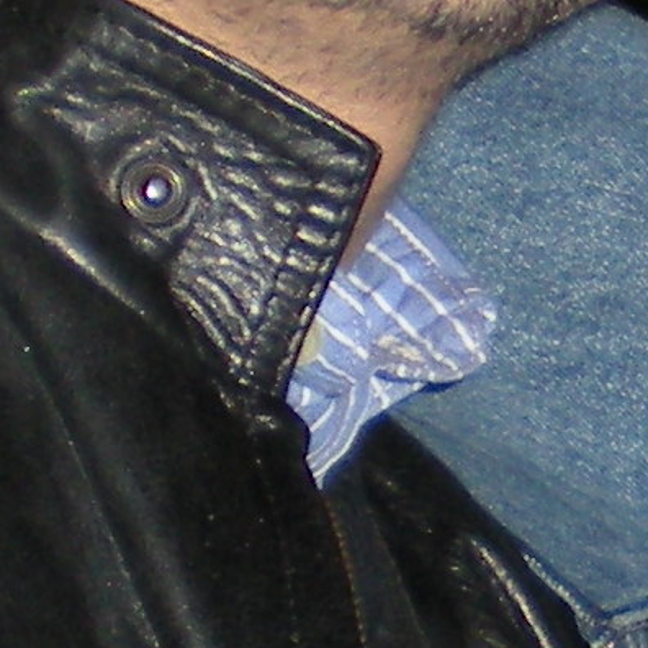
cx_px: 1309
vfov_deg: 6.3
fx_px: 5867
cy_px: 314
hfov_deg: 6.1
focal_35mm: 277
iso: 104
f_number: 3.1
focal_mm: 6.3
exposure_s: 1/60
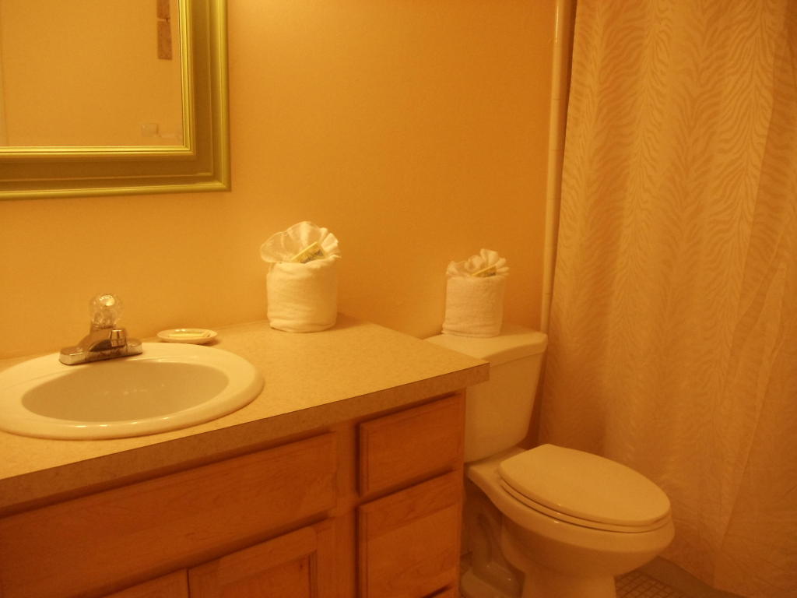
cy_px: 299
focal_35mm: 44
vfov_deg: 32.9
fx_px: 1013
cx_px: 398
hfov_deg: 42.9
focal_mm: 6
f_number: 3.5
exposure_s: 1/50
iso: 400
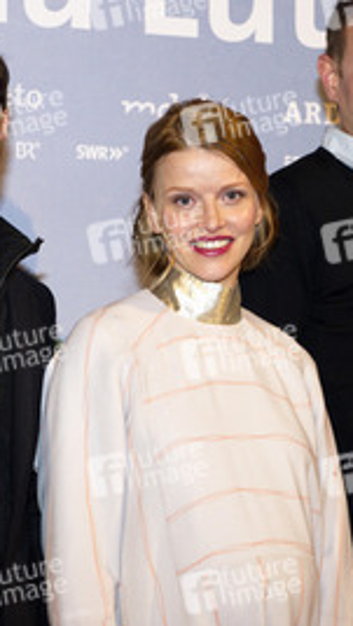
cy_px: 294
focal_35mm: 109
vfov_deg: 19.6
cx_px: 178
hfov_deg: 11.1
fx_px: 1812
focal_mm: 62
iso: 1000
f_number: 5.6
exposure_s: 1/100
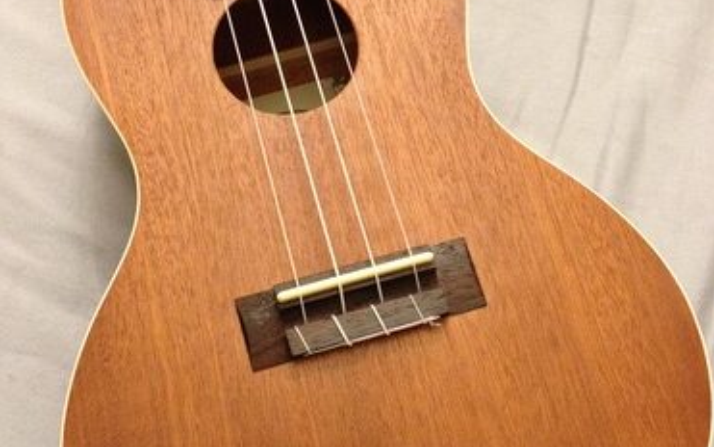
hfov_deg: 40.3
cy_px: 235
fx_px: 973
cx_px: 357
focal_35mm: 50
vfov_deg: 25.8
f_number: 2.4
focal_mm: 4.28
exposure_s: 1/20
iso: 400
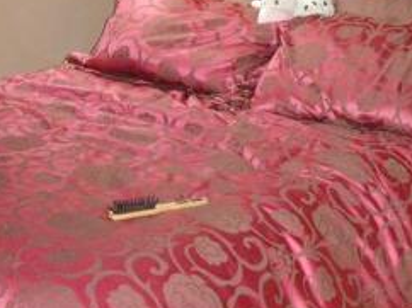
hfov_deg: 20.7
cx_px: 326
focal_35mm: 94
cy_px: 103
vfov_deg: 15.7
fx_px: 1118
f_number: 3.5
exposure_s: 1/45
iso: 400
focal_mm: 6.6
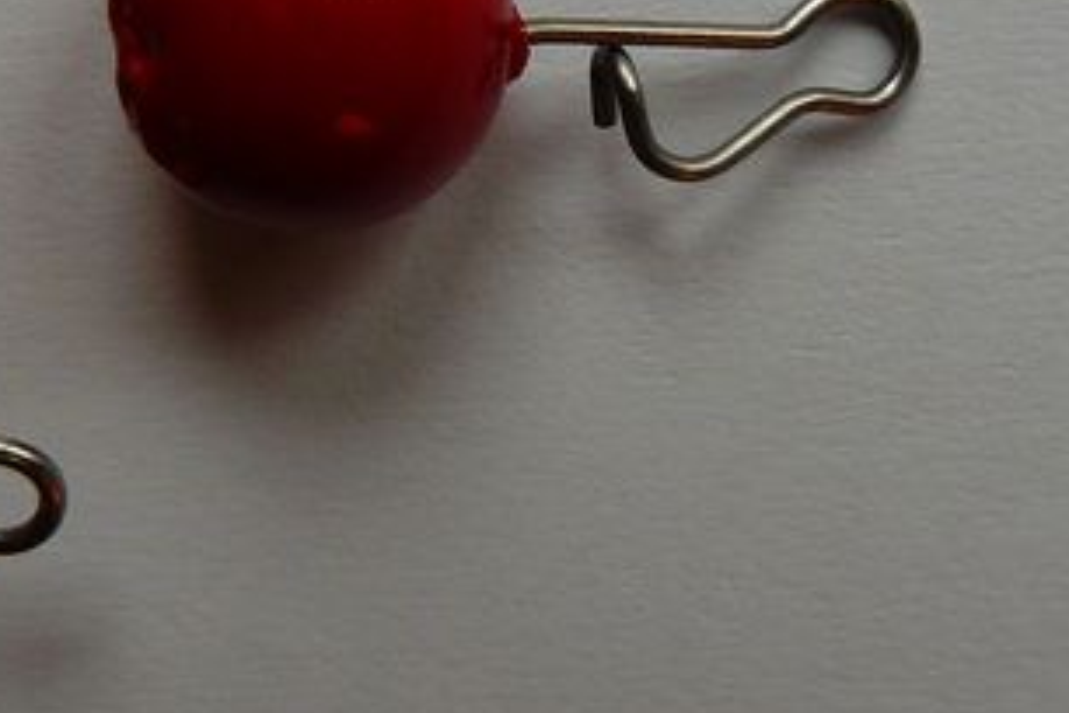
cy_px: 17
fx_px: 2910
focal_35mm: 98
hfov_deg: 20.8
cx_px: 454
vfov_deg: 13.8
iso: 100
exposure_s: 1/100
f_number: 4
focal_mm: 6
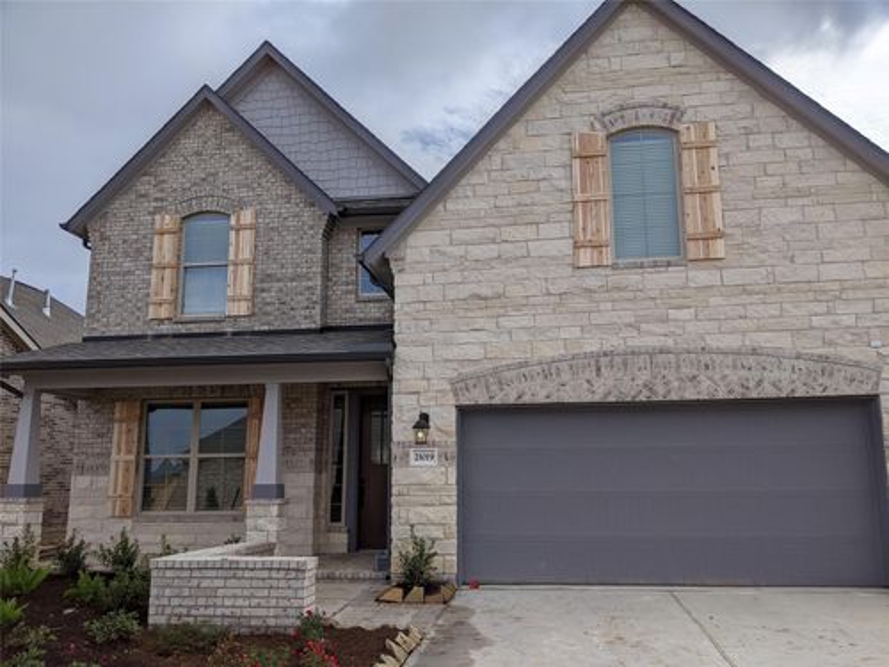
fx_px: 693
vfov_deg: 51.4
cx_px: 444
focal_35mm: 27
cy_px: 334
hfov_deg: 65.3
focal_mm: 4.44
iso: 45
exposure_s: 1/5882
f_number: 1.8
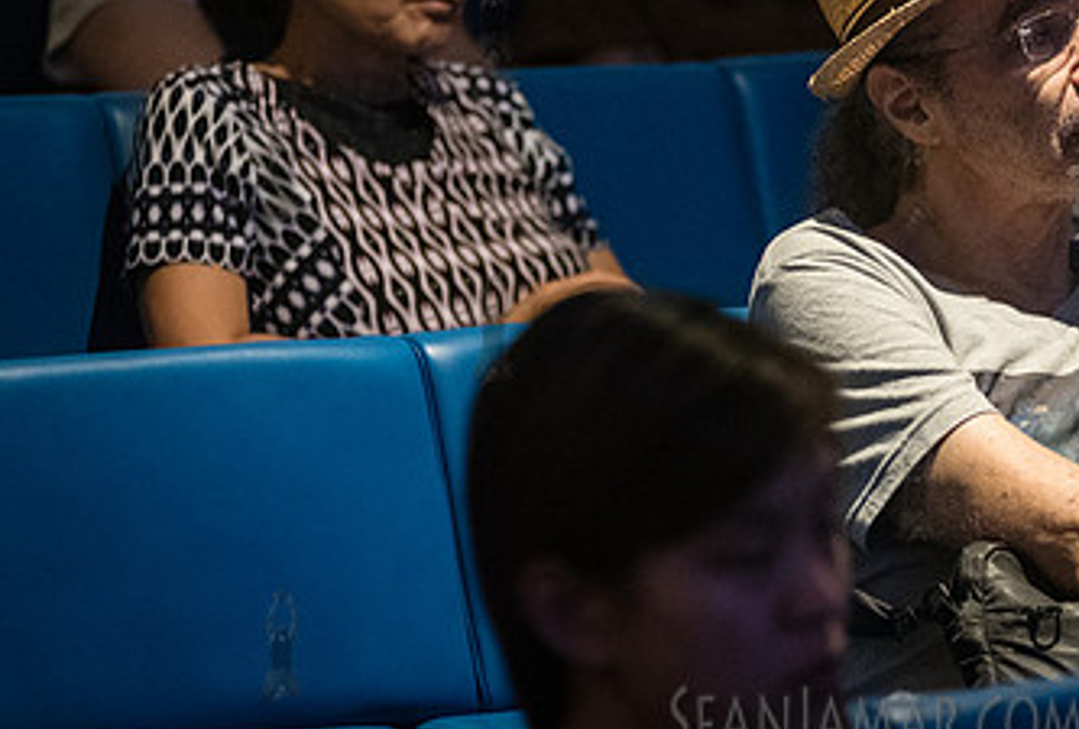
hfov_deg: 7.8
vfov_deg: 5.3
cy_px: 97
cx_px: 1028
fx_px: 7915
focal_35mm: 263
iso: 6400
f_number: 3.5
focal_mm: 135
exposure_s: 1/250
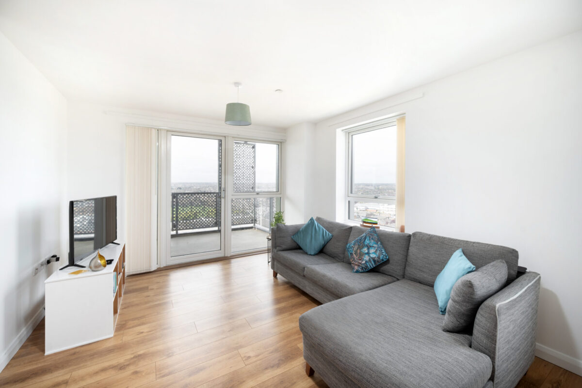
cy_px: 194
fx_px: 226
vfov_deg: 81.3
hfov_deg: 104.2
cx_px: 291
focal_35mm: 14
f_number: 7.1
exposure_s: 1/50
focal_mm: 14
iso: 400
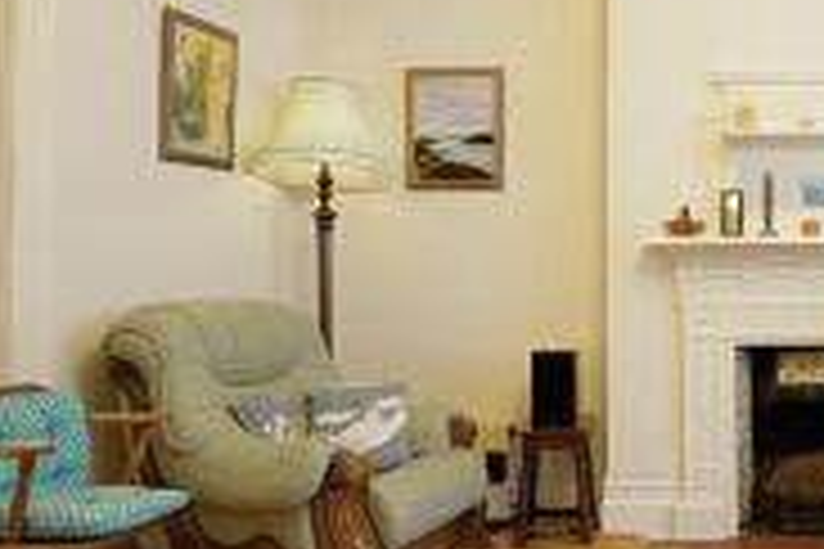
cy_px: 281
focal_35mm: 39
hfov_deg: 43.2
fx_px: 893
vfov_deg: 34.2
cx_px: 806
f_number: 4
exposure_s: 1/160
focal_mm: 10
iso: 4000
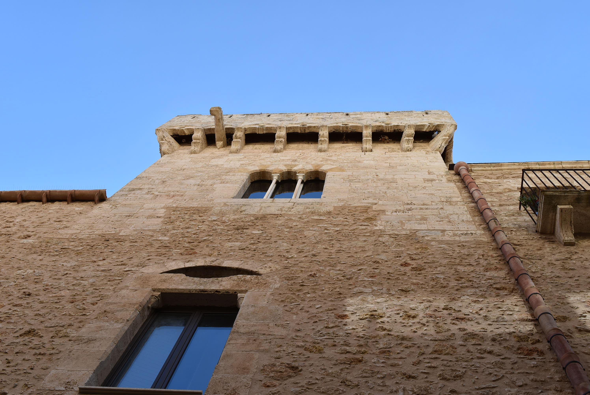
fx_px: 640
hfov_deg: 49.5
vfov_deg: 34.3
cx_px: 295
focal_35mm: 39
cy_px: 198
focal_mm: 26
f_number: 9
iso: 200
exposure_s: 1/320
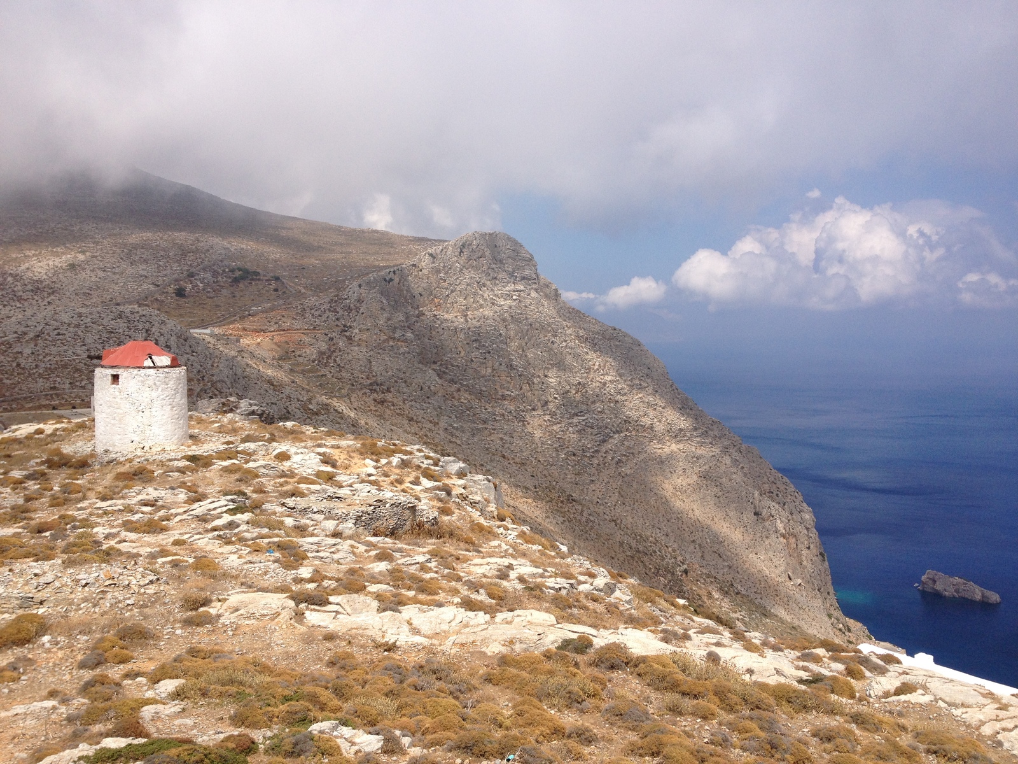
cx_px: 509
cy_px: 382
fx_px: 1029
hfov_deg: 52.6
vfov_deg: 40.7
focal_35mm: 35
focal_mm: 4.28
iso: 50
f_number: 2.4
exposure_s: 1/3067
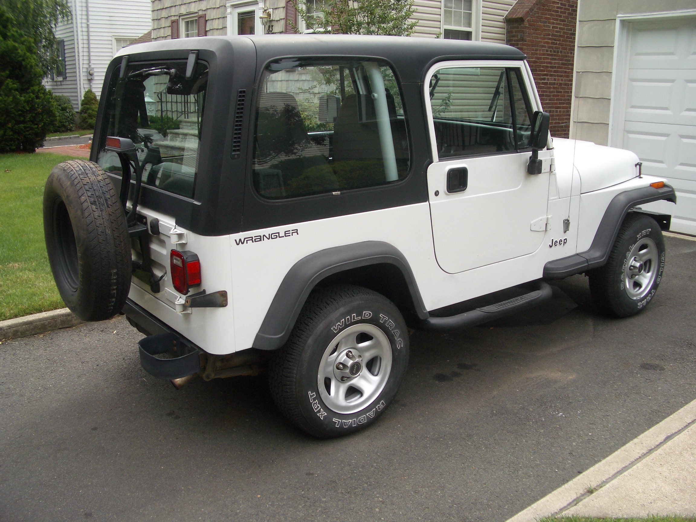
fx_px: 704
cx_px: 348
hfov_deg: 52.6
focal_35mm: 35
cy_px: 261
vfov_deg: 40.7
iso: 50
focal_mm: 5.8
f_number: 4.3
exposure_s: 1/160
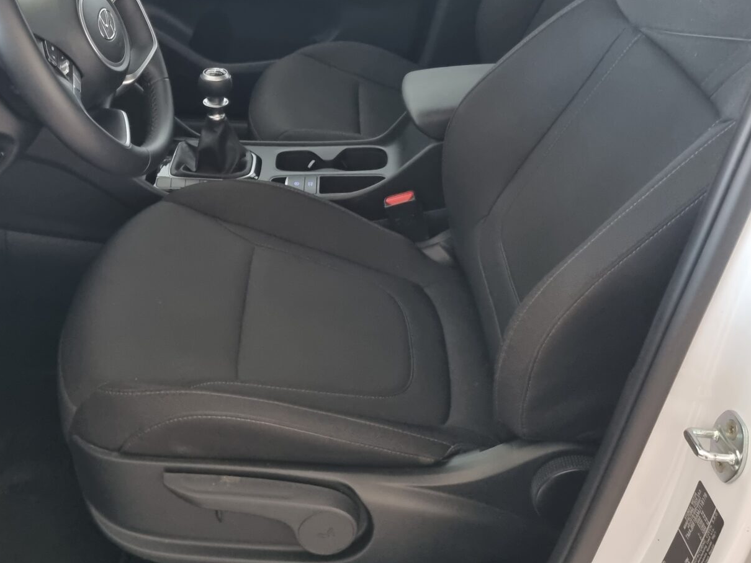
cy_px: 147
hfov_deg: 42.5
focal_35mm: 44
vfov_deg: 32.3
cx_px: 269
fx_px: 955
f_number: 1.8
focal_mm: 5.4
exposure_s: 1/50
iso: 320
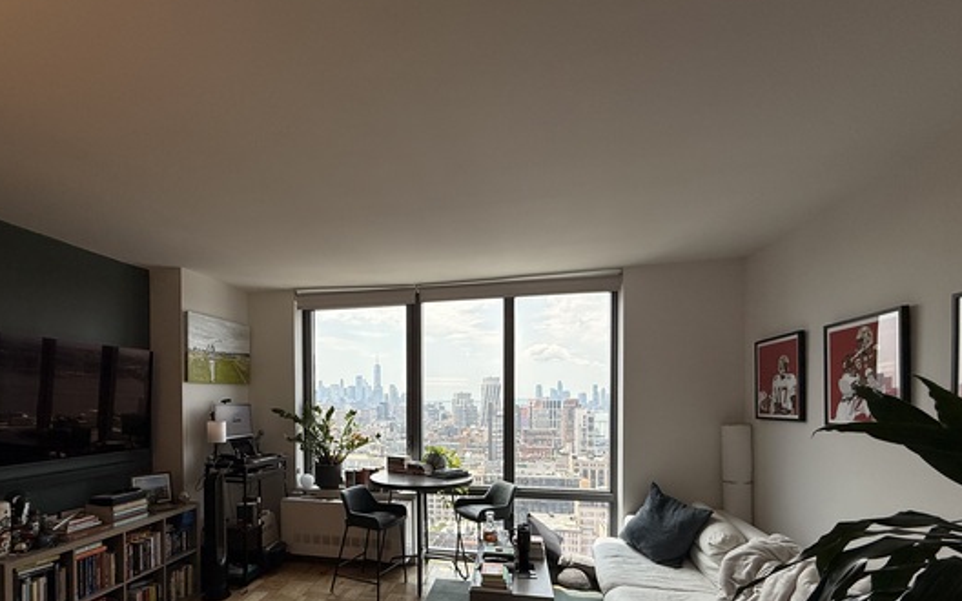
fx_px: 472
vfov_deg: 63.0
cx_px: 412
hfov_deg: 90.5
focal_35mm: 18
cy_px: 410
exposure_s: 1/502
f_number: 2.2
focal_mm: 2.22
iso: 64
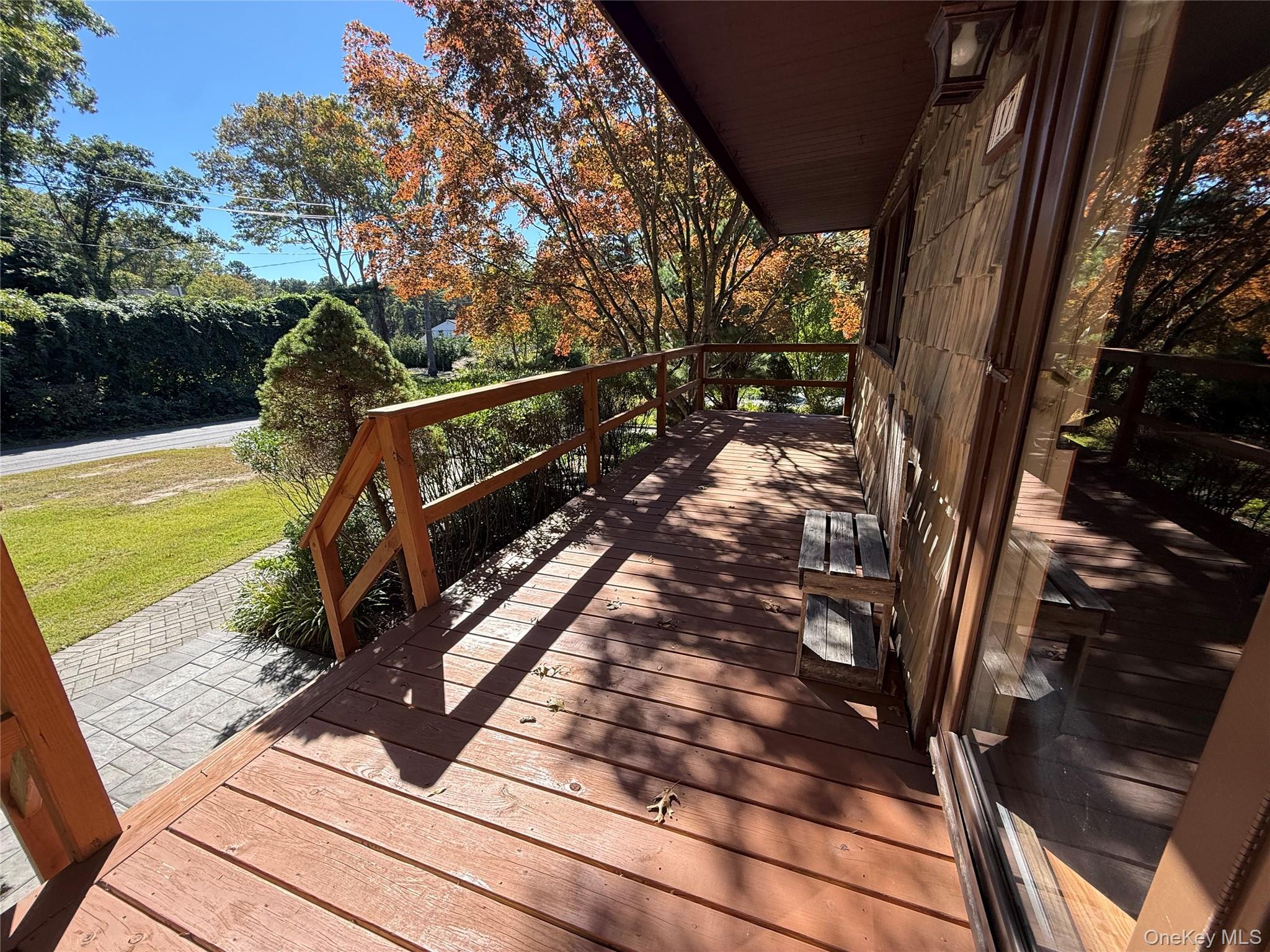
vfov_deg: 85.7
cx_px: 635
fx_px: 514
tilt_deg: -16.6
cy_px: 476
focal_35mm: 14
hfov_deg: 102.1
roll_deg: +1.1
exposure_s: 1/363
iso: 64
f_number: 2.2
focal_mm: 2.22
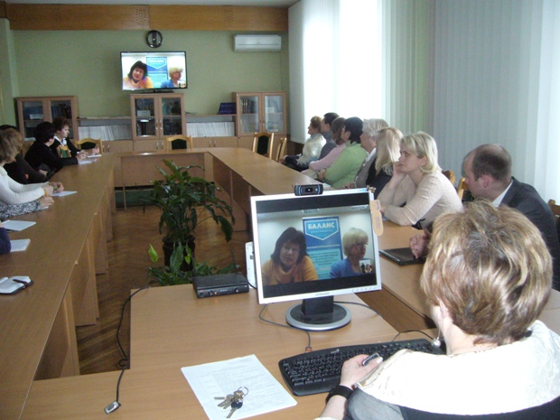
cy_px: 210
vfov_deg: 40.7
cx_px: 280
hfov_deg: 52.6
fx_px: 566
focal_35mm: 35
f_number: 2.8
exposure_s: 1/30
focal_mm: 5.8
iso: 400
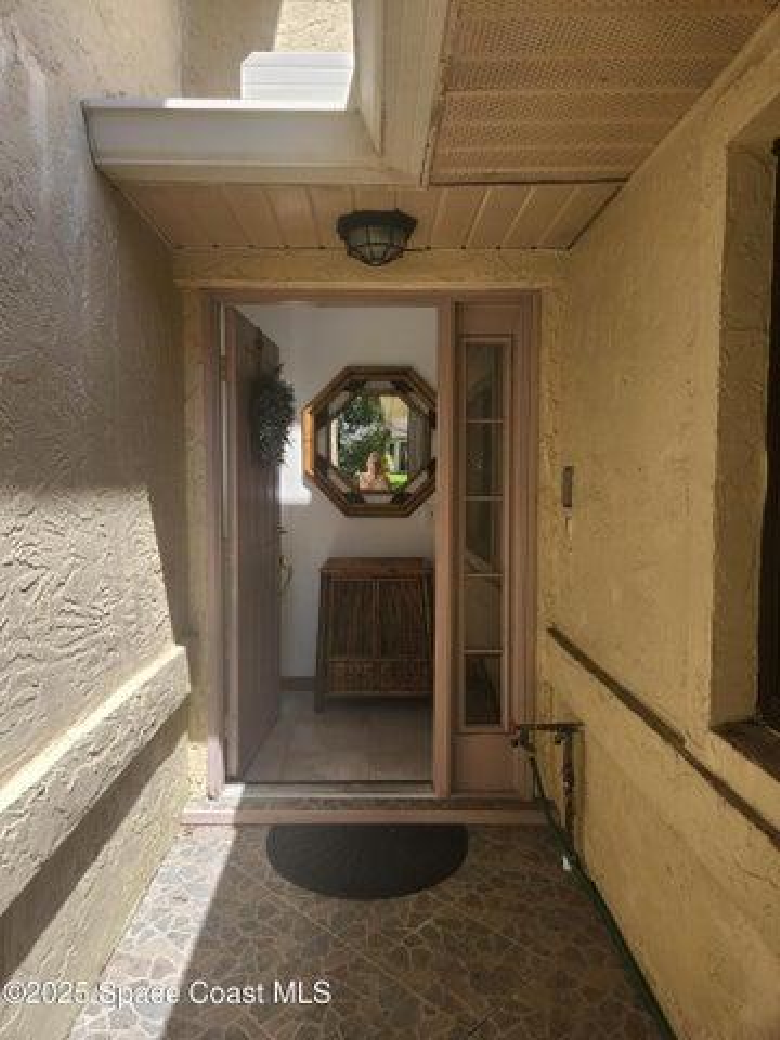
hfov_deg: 58.9
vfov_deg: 73.9
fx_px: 691
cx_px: 390
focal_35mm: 23
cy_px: 520
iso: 20
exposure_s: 1/489
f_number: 1.8
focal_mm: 5.4
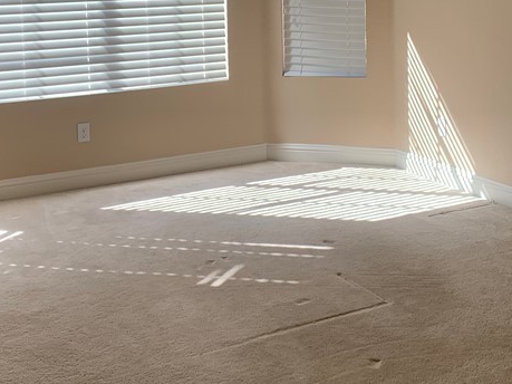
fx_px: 858
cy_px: 44
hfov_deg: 33.1
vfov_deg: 24.5
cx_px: 309
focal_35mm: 58
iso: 25
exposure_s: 1/158
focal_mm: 4.25
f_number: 1.8
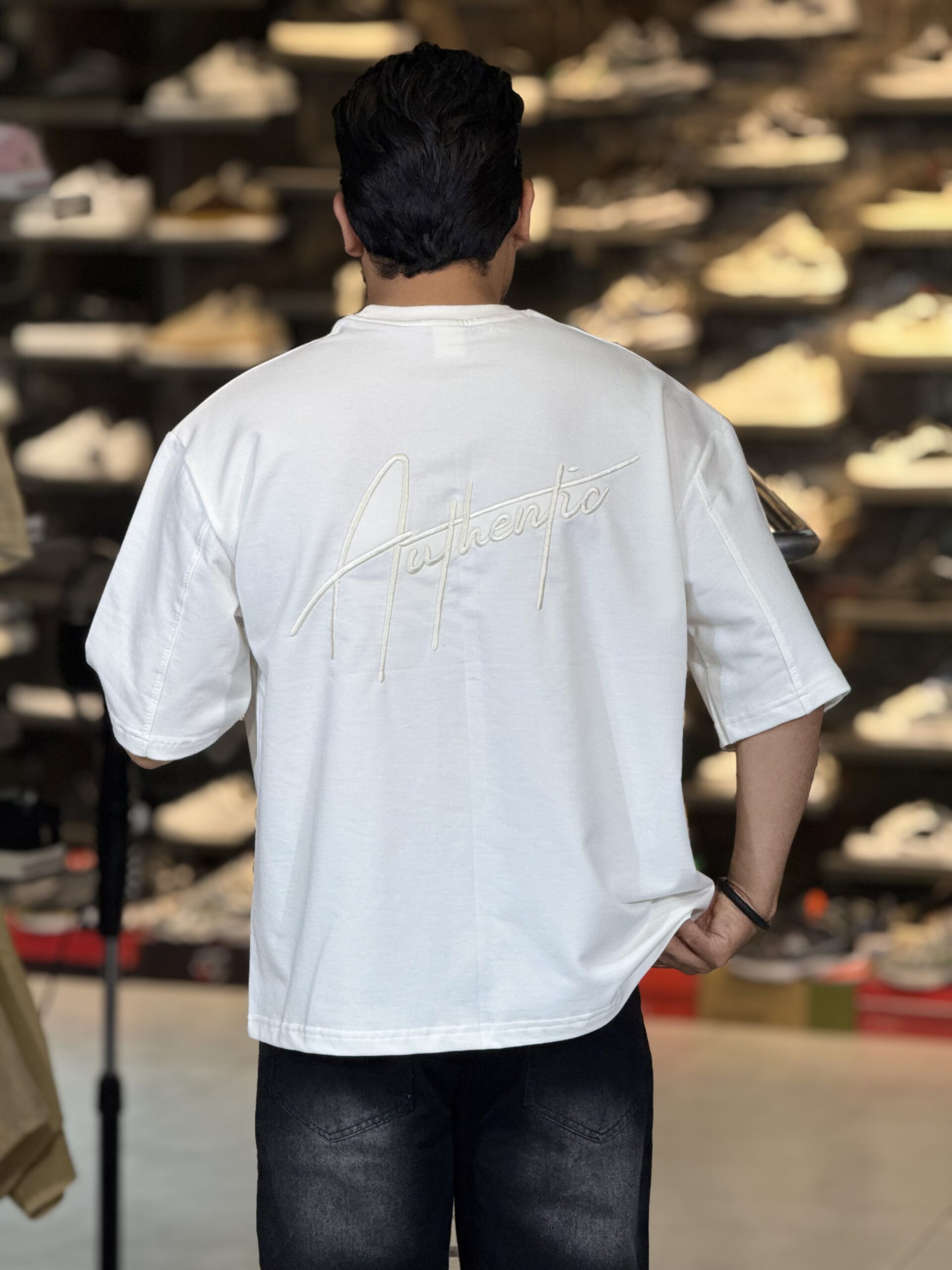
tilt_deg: -5.7
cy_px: 635
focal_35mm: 120
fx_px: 4400
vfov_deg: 16.4
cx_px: 476
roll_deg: -0.4
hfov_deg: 12.3
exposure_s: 1/100
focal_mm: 15.66
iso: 64
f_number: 2.8
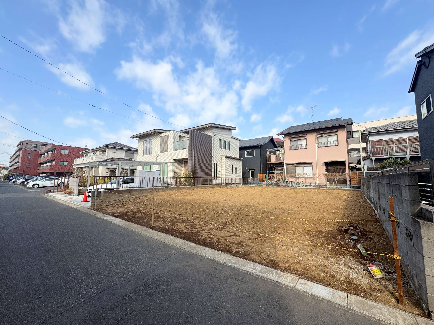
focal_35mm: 14
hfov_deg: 102.1
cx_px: 217
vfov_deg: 85.7
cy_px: 162
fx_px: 176
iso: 40
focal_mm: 2.22
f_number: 2.2
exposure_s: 1/1217
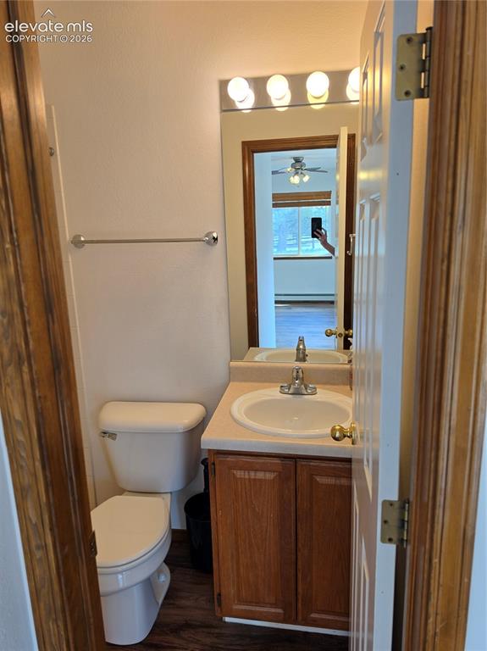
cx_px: 244
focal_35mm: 23
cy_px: 326
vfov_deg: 74.0
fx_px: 432
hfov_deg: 58.8
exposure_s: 1/120
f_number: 1.4
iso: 20
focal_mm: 6.5
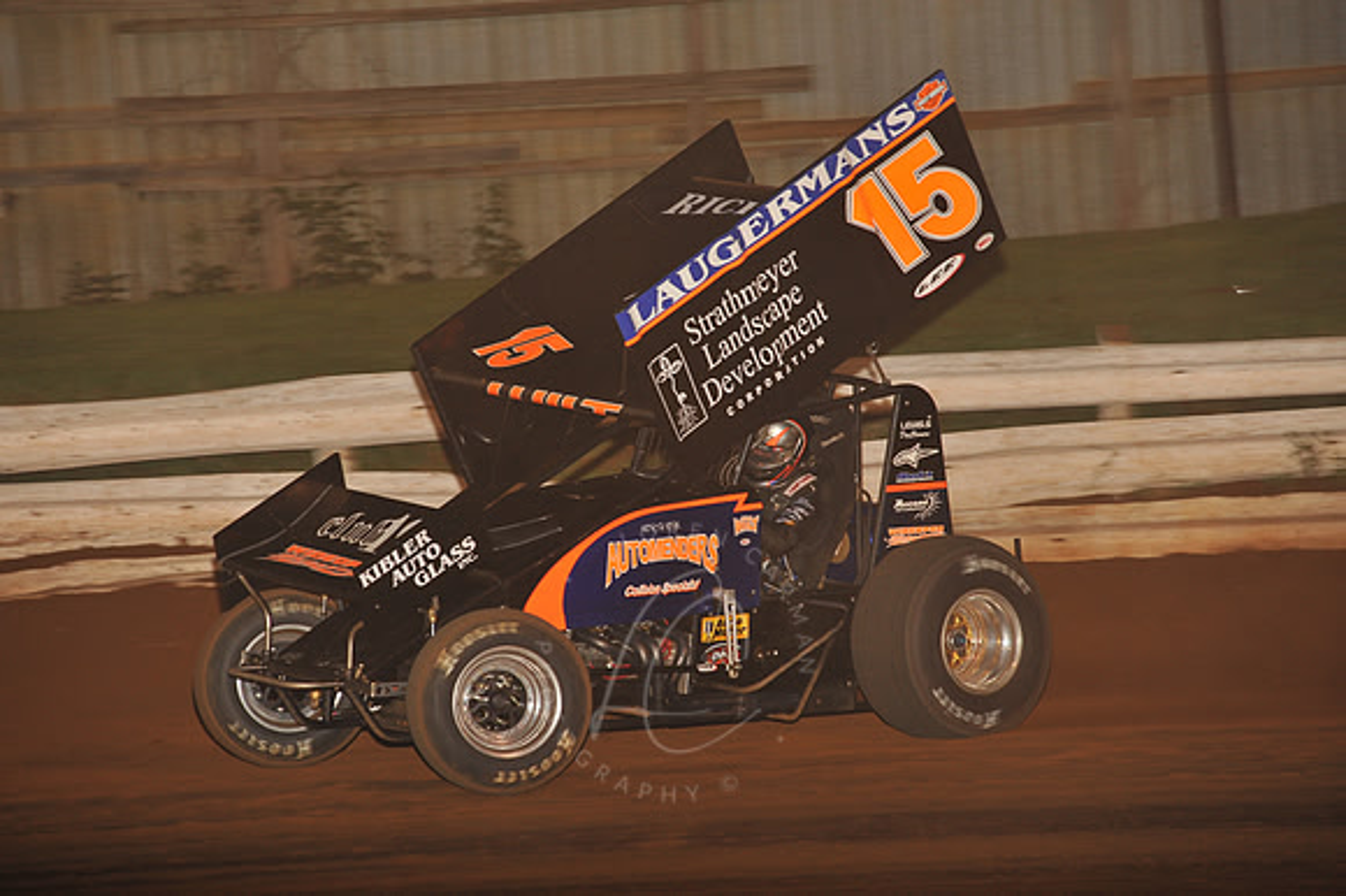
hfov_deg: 11.1
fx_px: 6913
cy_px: 448
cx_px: 673
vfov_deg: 7.4
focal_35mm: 185
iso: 1000
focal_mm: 185
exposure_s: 1/320
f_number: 6.3
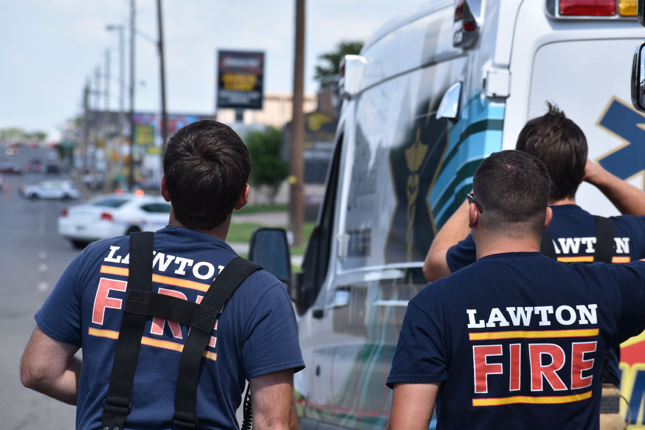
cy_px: 215
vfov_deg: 6.8
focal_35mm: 202
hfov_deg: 10.2
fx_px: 3628
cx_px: 322
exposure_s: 1/320
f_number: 9
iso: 200
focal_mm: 135
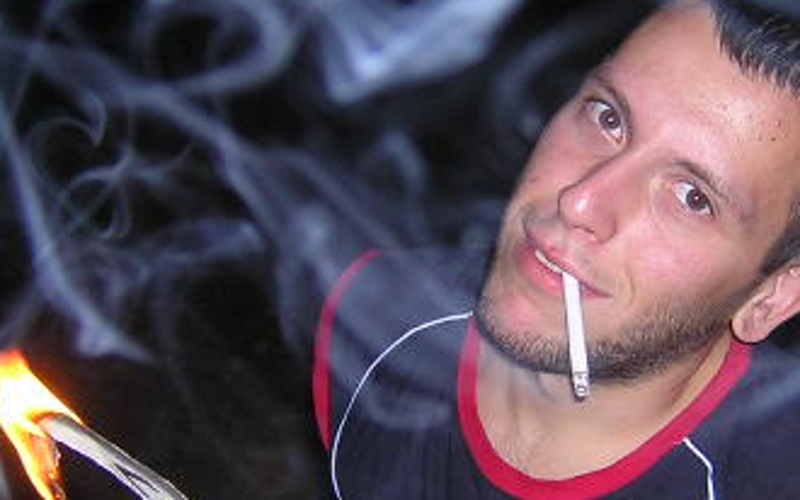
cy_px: 218
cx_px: 575
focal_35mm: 74
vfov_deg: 17.6
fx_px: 1613
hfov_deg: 27.6
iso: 100
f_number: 2.6
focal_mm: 4.7
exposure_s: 1/60.1
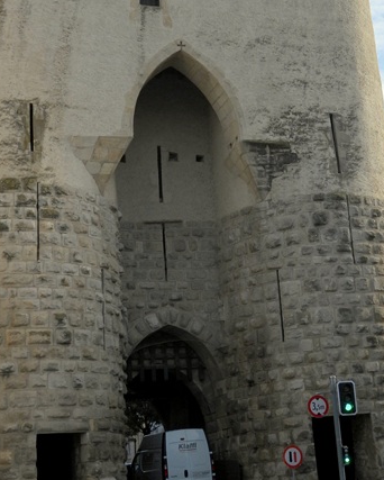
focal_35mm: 64
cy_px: 161
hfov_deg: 23.8
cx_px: 226
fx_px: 909
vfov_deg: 29.4
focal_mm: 6.2
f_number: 3.2
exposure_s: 1/1250
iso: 100
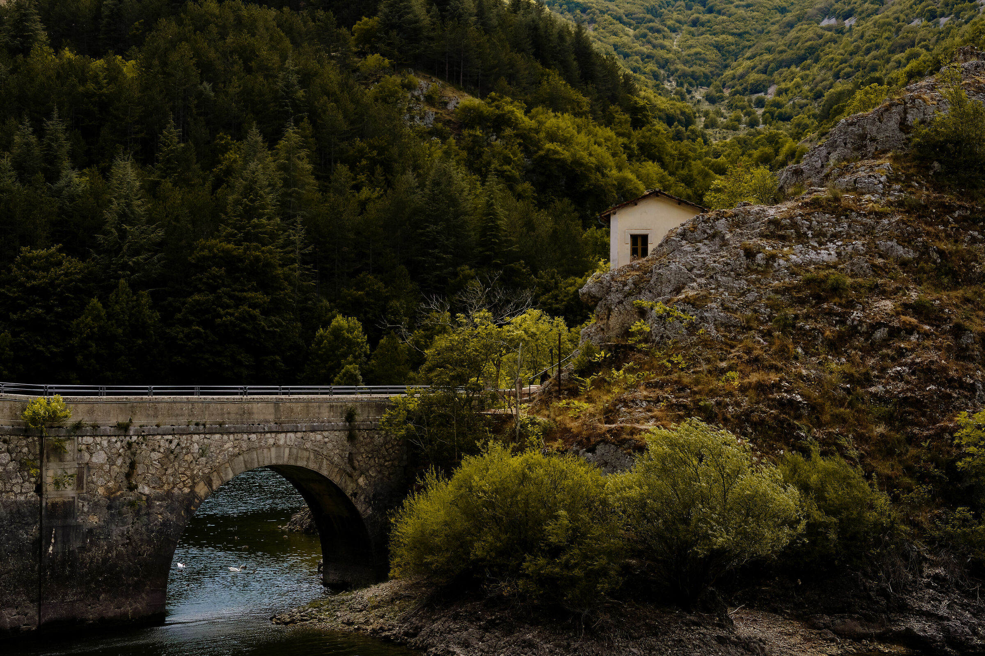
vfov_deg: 25.5
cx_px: 492
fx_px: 1450
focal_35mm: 53
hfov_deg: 37.5
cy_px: 328
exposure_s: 1/200
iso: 800
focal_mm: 35
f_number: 11
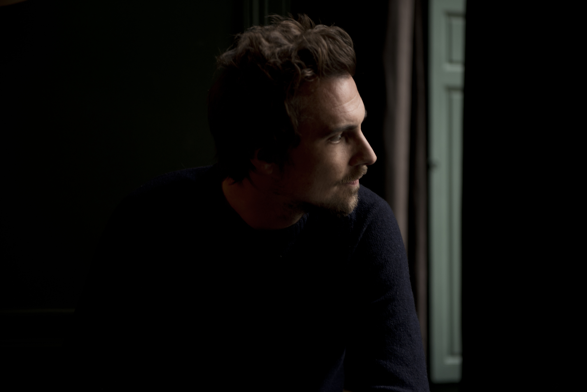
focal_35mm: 70
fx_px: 1142
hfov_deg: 28.8
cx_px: 294
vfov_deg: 19.5
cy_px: 196
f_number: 2.8
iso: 500
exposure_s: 1/30
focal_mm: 70
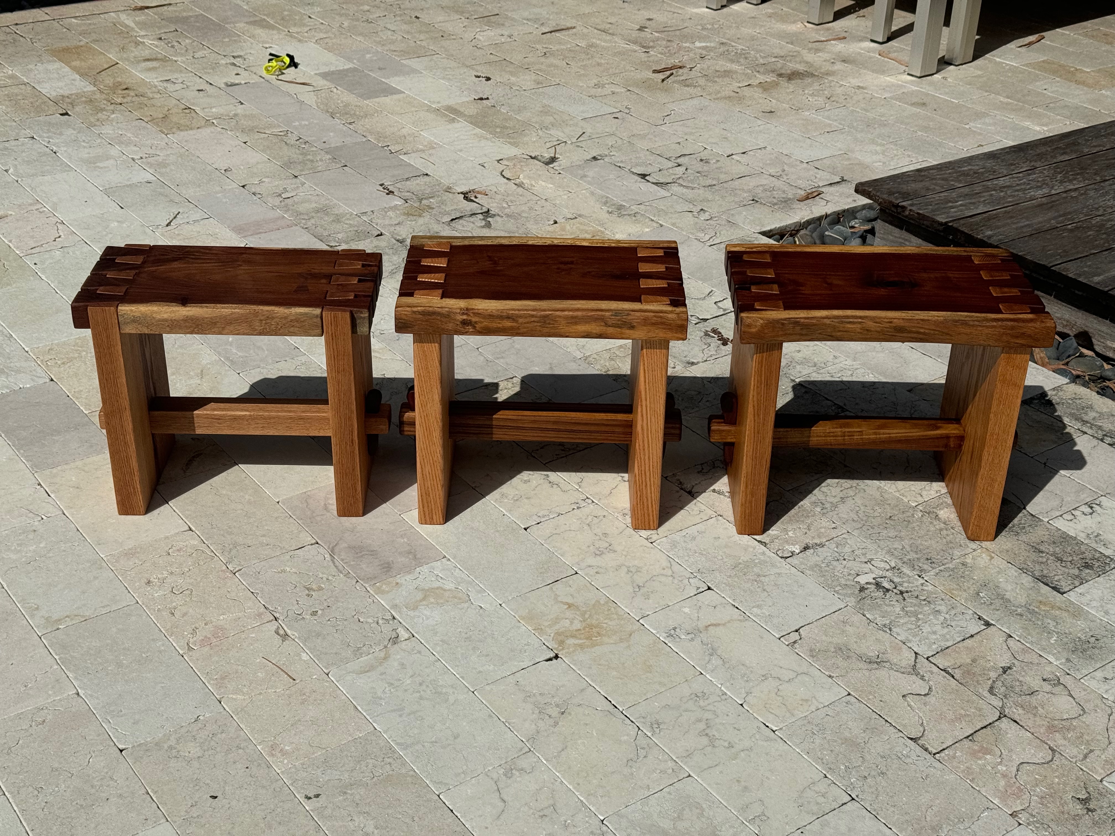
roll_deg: -1.8
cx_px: 558
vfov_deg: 30.3
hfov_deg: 39.7
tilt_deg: -30.5
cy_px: 418
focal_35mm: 48
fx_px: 1546
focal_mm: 6.76
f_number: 1.78
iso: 64
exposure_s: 1/20000
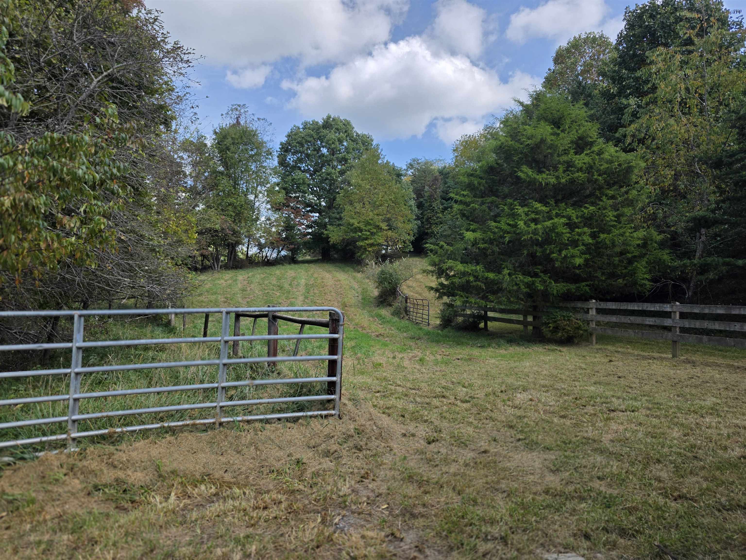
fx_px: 496
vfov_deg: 58.9
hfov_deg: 73.9
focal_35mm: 23
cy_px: 280
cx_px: 373
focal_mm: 6.3
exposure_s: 1/3891
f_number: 1.7
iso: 80
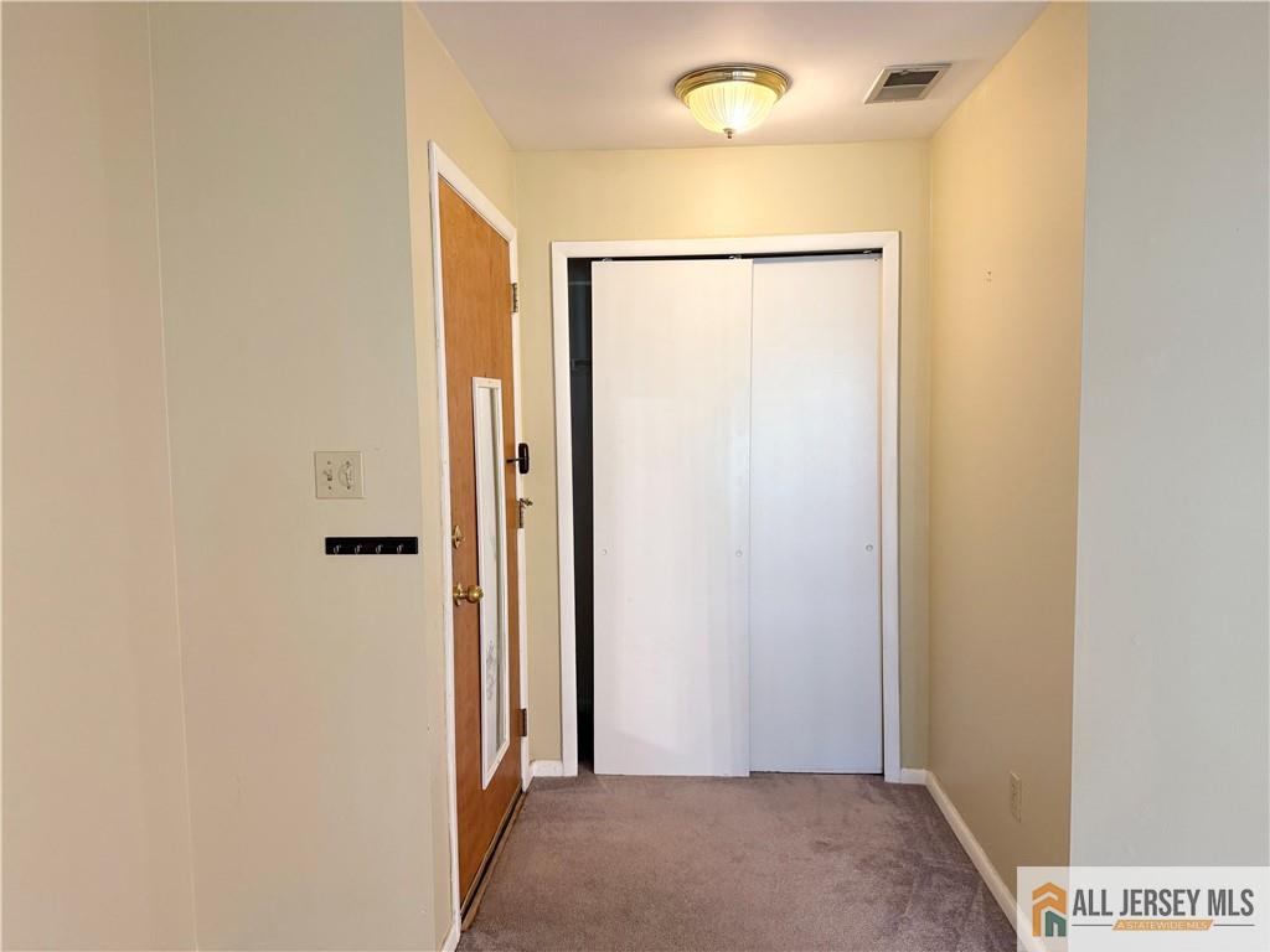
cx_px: 635
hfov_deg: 71.6
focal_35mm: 24
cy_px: 476
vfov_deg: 56.8
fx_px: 881
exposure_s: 1/60
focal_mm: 6.76
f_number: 1.78
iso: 200
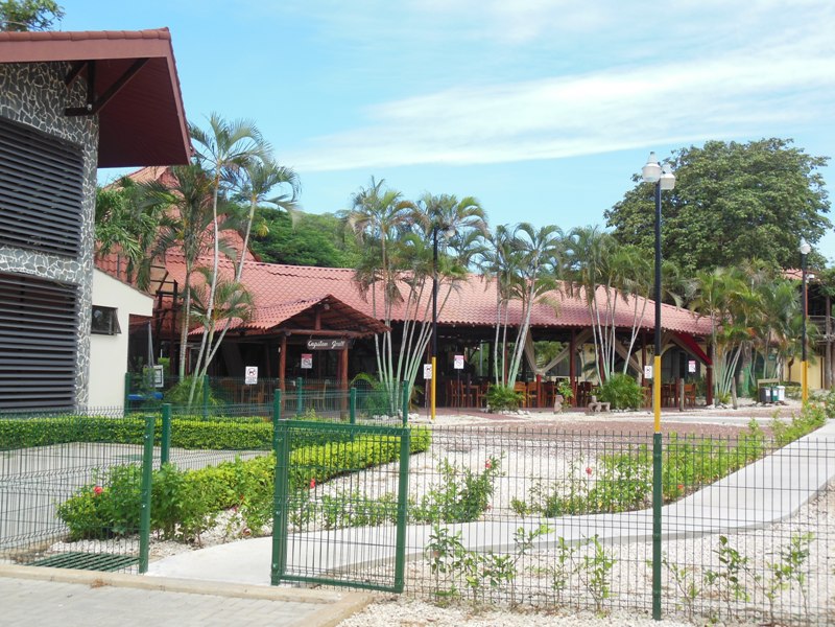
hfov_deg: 43.9
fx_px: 1037
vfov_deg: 33.6
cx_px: 418
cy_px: 314
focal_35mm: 43
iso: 125
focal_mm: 7.7
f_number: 3.8
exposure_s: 1/500
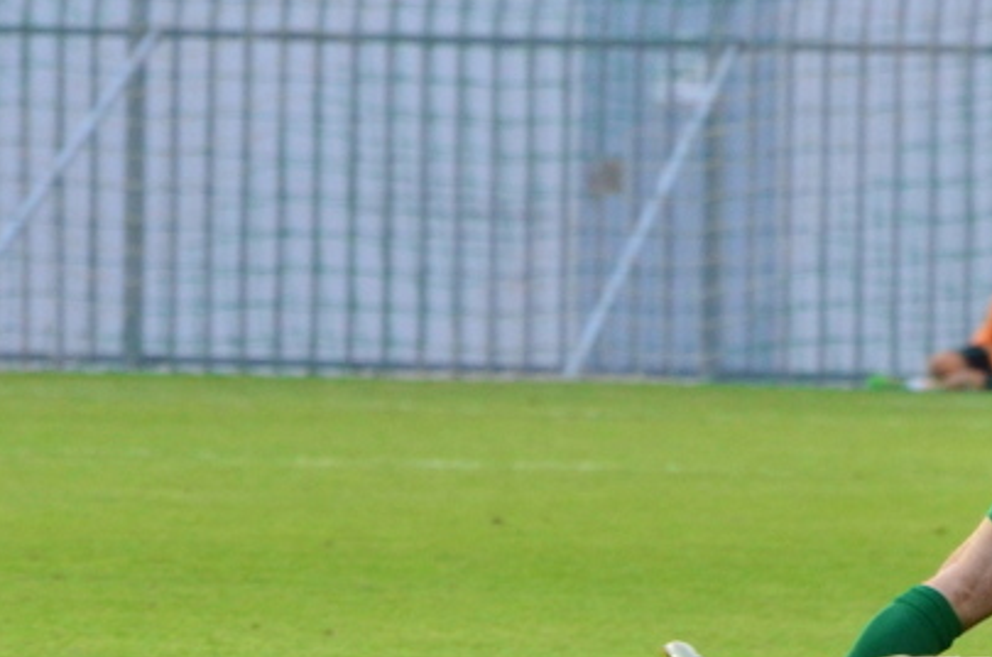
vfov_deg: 1.3
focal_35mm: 1066
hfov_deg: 1.9
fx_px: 29305
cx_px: 1259
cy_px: 425
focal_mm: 240
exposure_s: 1/200
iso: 1250
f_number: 6.3
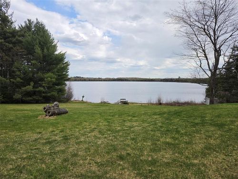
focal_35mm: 23
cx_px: 119
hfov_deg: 73.9
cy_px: 90
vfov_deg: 58.9
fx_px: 158
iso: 80
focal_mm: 5.4
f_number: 1.8
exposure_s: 1/3075
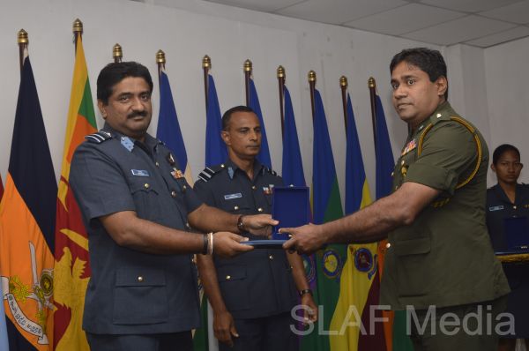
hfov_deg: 35.1
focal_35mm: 57
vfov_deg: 23.7
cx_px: 264
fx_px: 836
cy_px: 176
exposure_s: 1/125
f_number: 7.1
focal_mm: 38
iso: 200
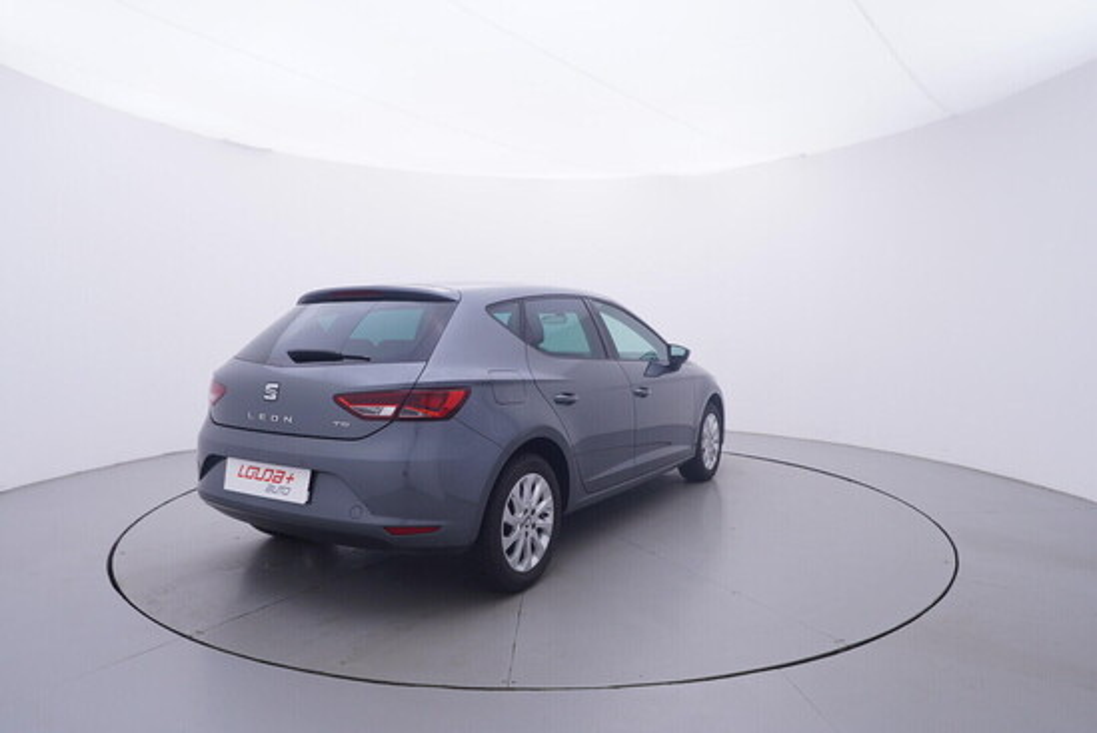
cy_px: 366
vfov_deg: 56.2
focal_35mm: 22
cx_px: 548
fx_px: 686
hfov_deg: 77.3
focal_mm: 15
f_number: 5
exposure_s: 1/80
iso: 200
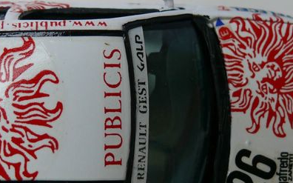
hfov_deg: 27.4
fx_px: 599
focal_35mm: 75
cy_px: 91
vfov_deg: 17.4
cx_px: 110
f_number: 2.8
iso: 100
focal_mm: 7.4
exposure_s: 1/100
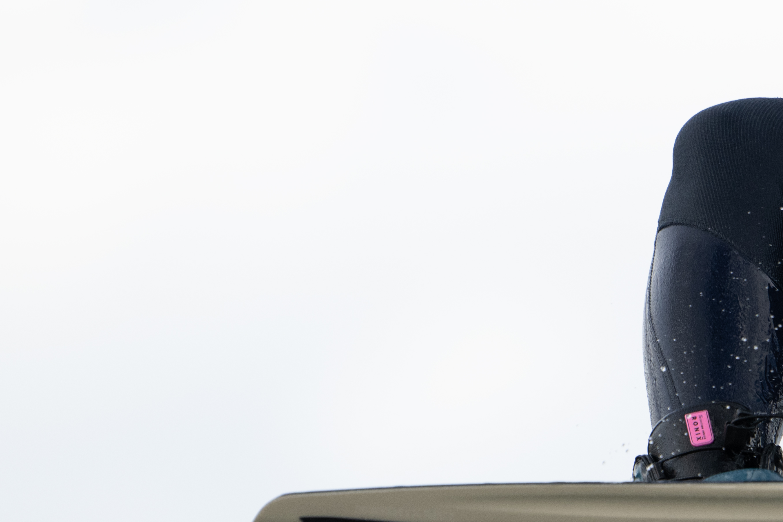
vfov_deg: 1.1
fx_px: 26579
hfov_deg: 1.7
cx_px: 1089
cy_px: 84
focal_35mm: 1222
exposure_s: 1/2000
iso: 320
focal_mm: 400
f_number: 4
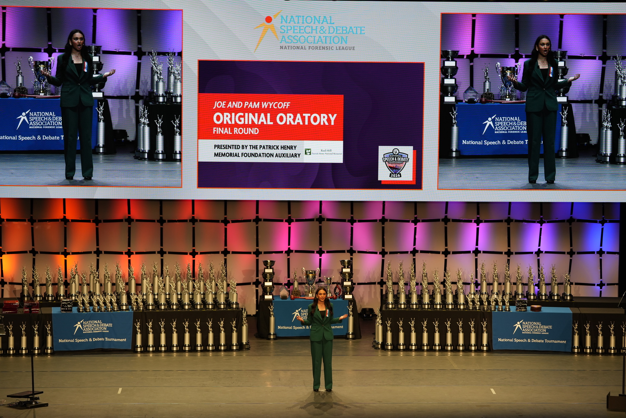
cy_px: 209
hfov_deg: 16.5
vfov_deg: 11.1
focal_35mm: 124
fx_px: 2156
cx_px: 313
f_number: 4
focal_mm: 124
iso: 500
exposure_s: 1/160
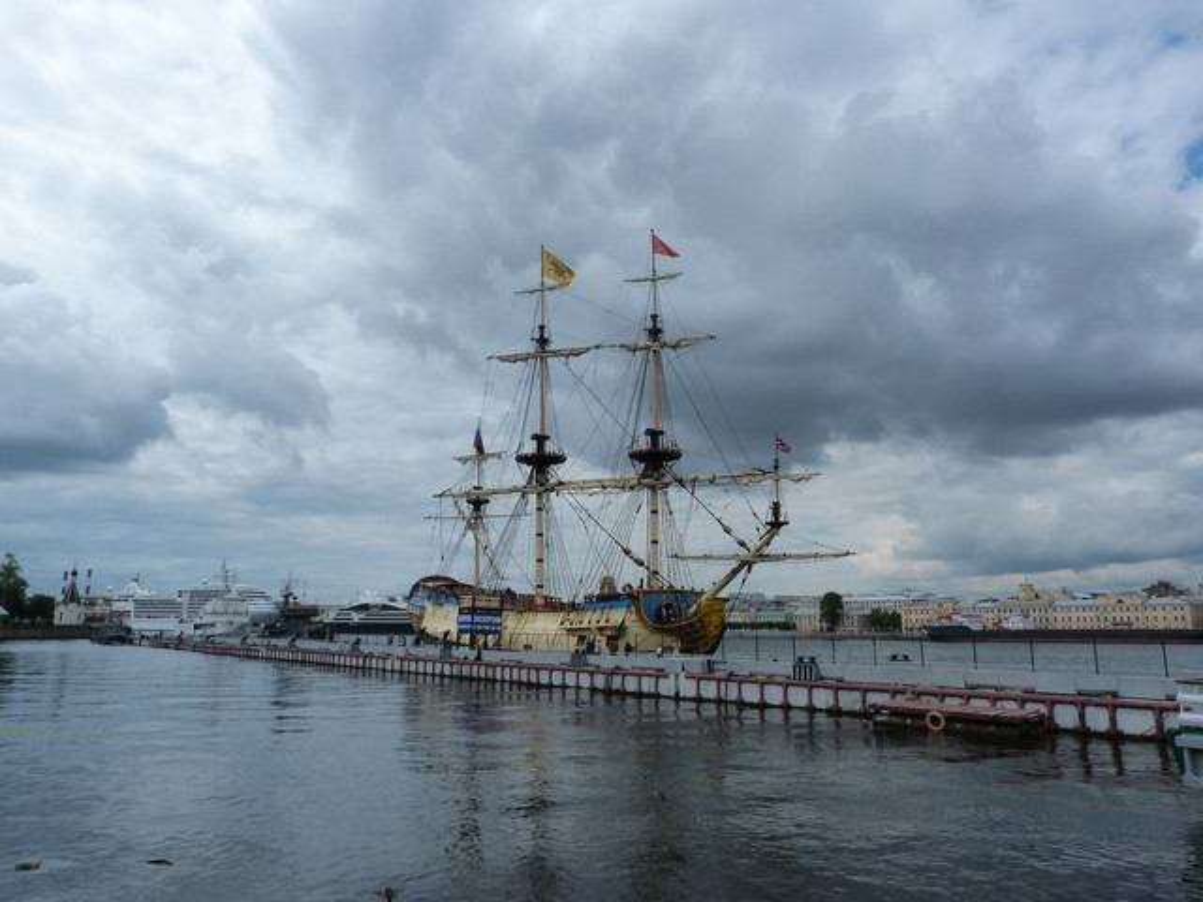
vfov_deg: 54.9
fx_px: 869
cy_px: 451
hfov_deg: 69.4
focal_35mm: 25
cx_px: 602
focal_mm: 4.5
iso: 125
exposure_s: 1/640
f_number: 5.6
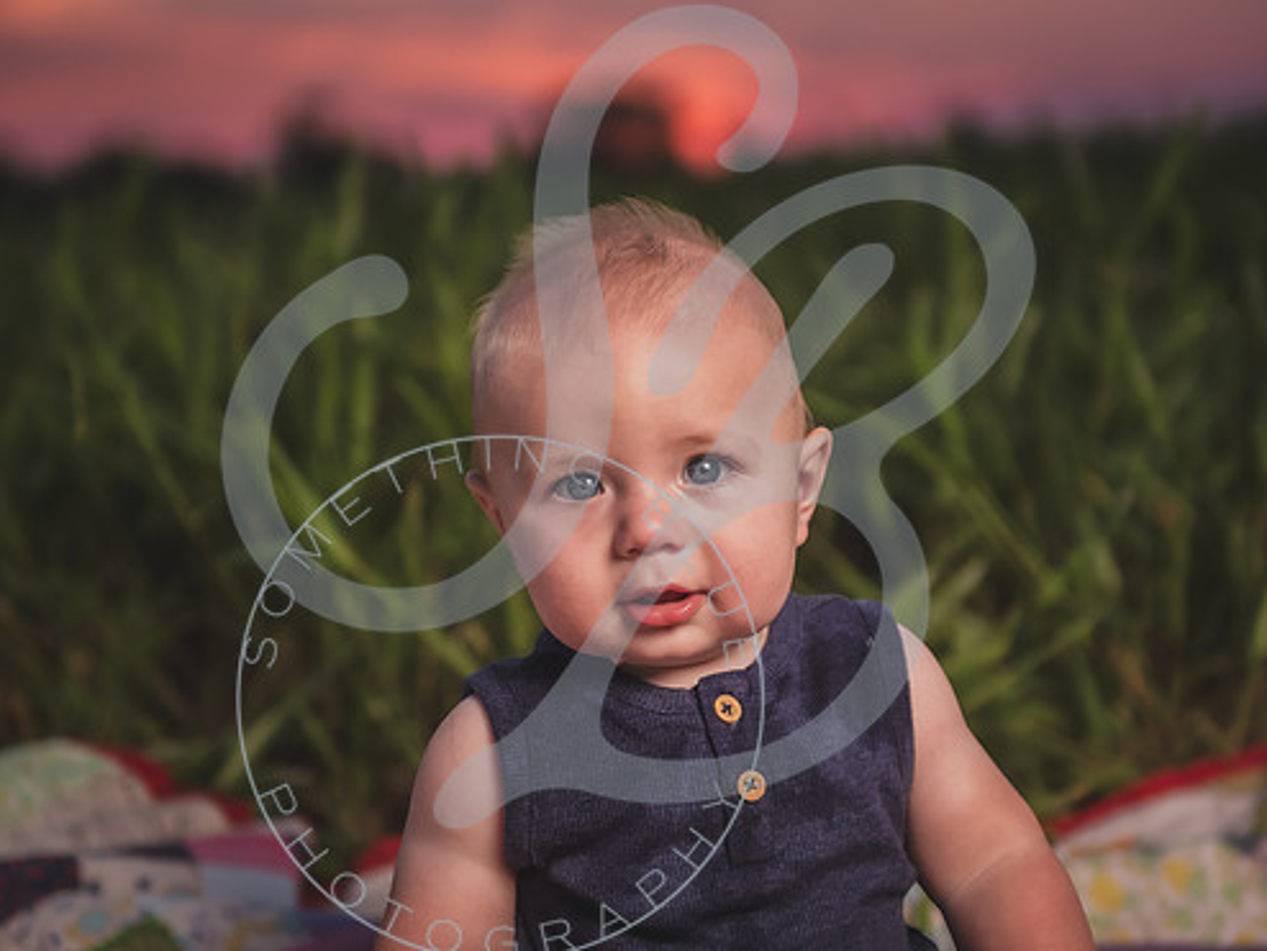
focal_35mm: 79
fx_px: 2893
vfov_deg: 18.7
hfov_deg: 24.7
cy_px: 483
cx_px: 628
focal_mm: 70
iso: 200
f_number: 2.8
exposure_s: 1/1000
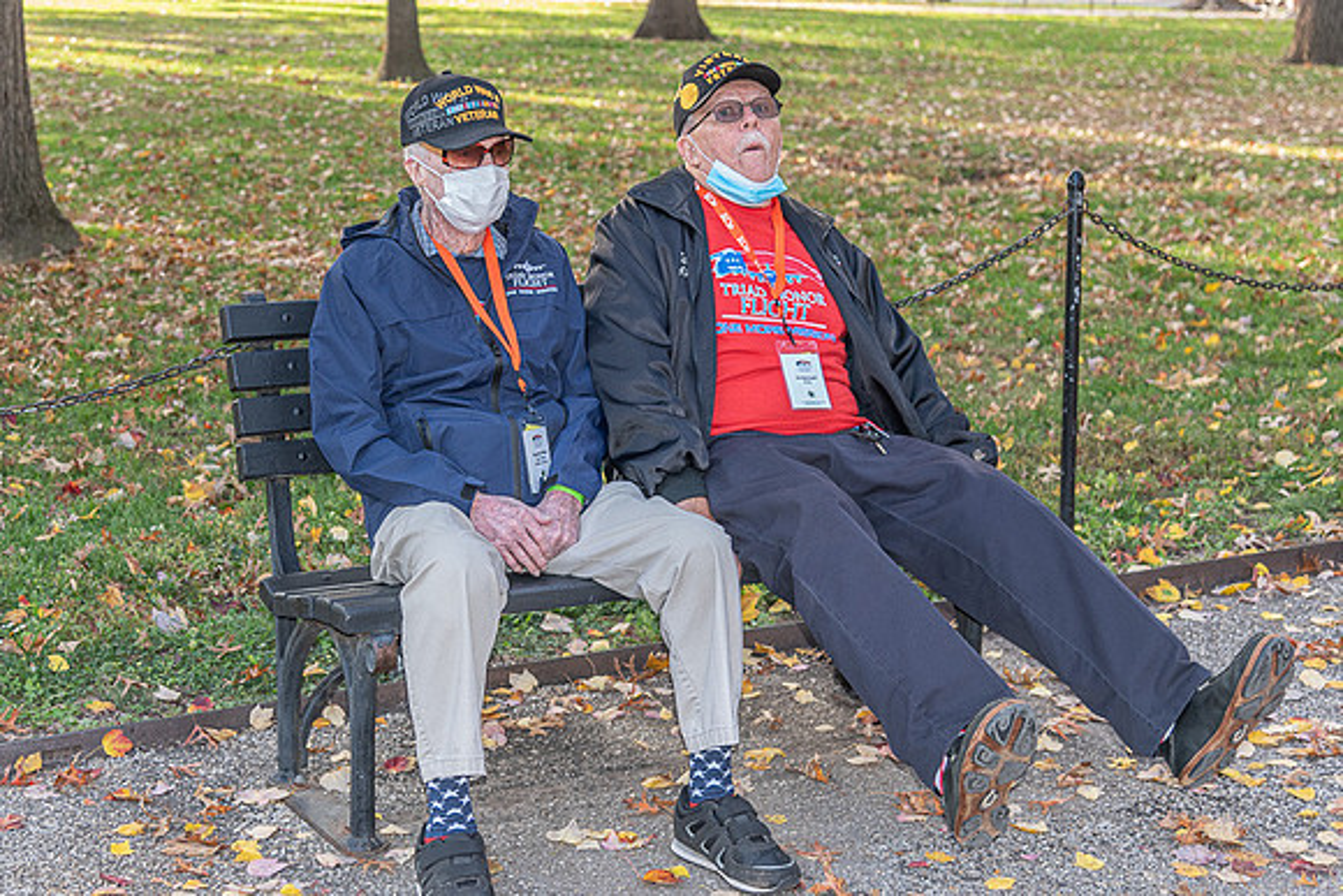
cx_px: 463
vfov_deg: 21.6
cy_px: 309
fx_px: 2346
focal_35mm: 63
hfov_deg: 31.7
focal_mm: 48
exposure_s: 1/125
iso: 500
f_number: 4.5
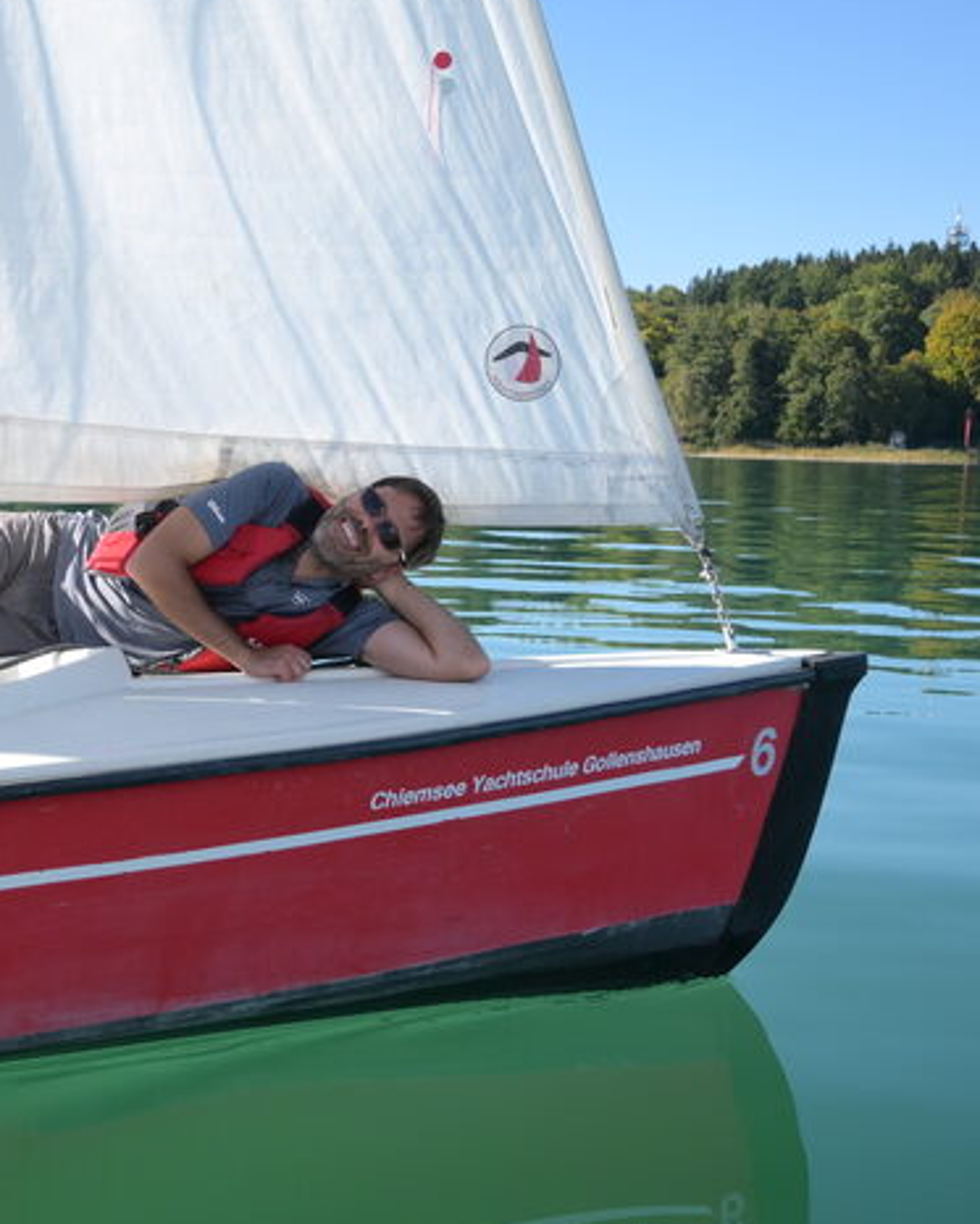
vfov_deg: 32.5
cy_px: 654
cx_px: 123
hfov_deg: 25.5
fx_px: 2102
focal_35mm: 58
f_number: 3.5
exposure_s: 1/1600
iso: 200
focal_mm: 16
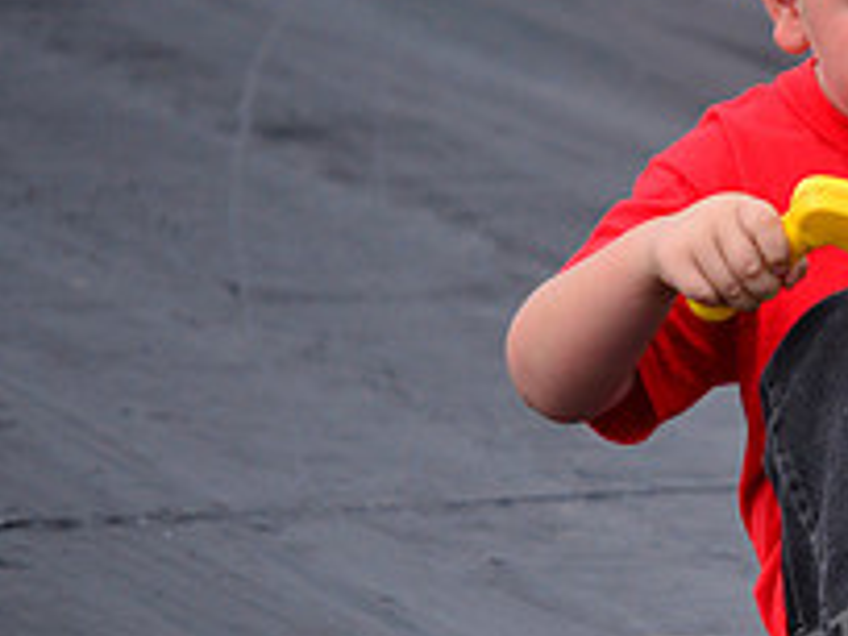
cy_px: 474
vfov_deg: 2.0
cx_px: 1168
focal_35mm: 738
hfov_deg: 2.7
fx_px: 18079
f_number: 5.6
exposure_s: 1/1600
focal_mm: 180
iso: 1000
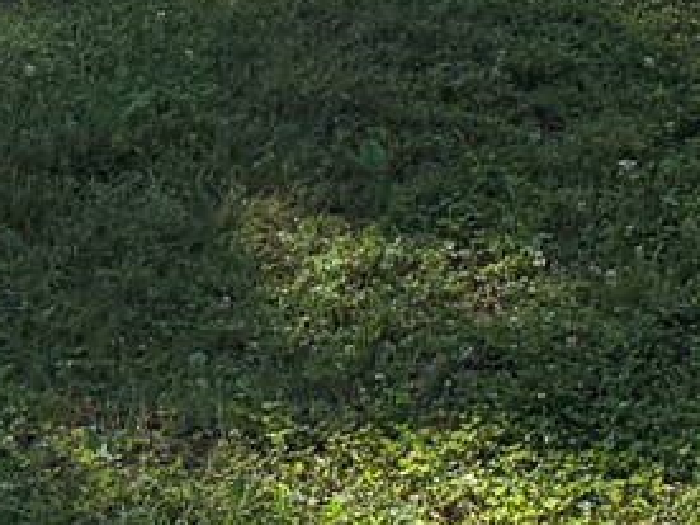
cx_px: 314
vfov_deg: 7.6
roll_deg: -1.6
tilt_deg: +8.0
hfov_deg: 11.8
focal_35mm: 167
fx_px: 3377
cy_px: -1154
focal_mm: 6.76
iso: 100
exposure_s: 1/2525
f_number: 1.78
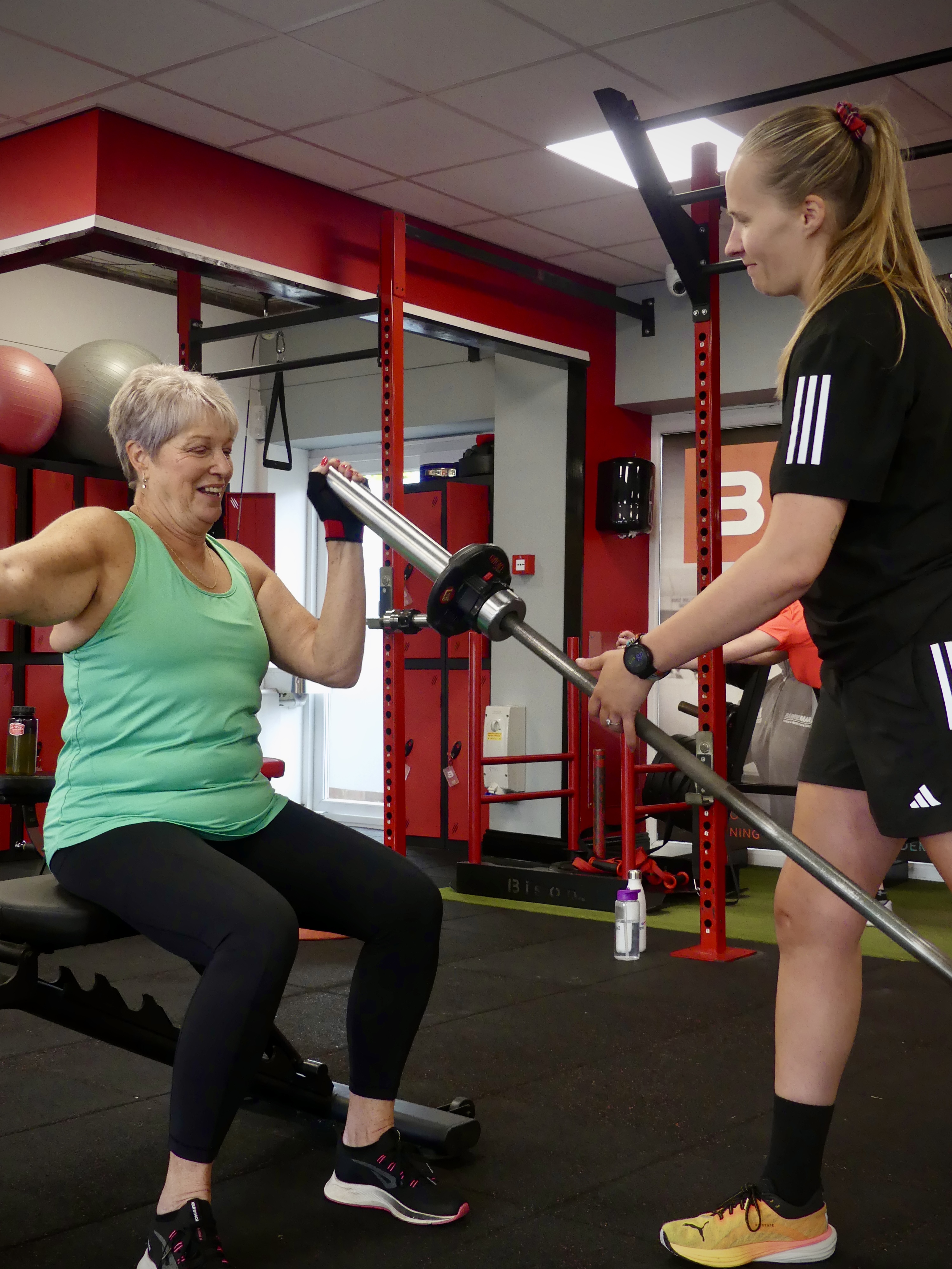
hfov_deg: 34.3
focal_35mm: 42
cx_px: 476
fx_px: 1540
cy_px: 634
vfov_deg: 44.8
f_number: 2.8
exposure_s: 1/80
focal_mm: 7.6
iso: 400
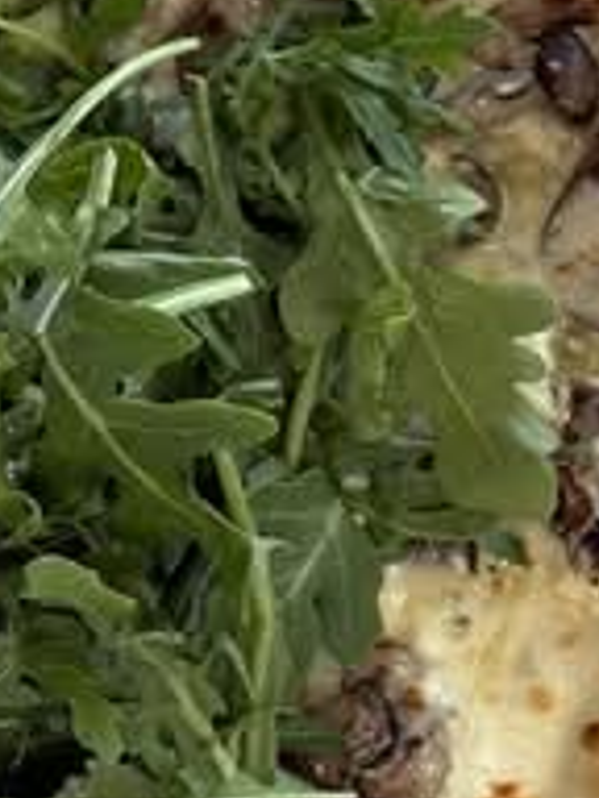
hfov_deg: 8.1
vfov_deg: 10.8
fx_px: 4222
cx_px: -46
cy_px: 393
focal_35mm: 183
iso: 100
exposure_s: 1/60
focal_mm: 6.76
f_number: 1.78
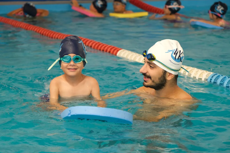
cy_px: 76
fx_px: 607
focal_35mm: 95
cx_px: 115
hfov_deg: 21.5
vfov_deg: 14.4
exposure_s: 1/90
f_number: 4
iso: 1600
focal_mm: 63
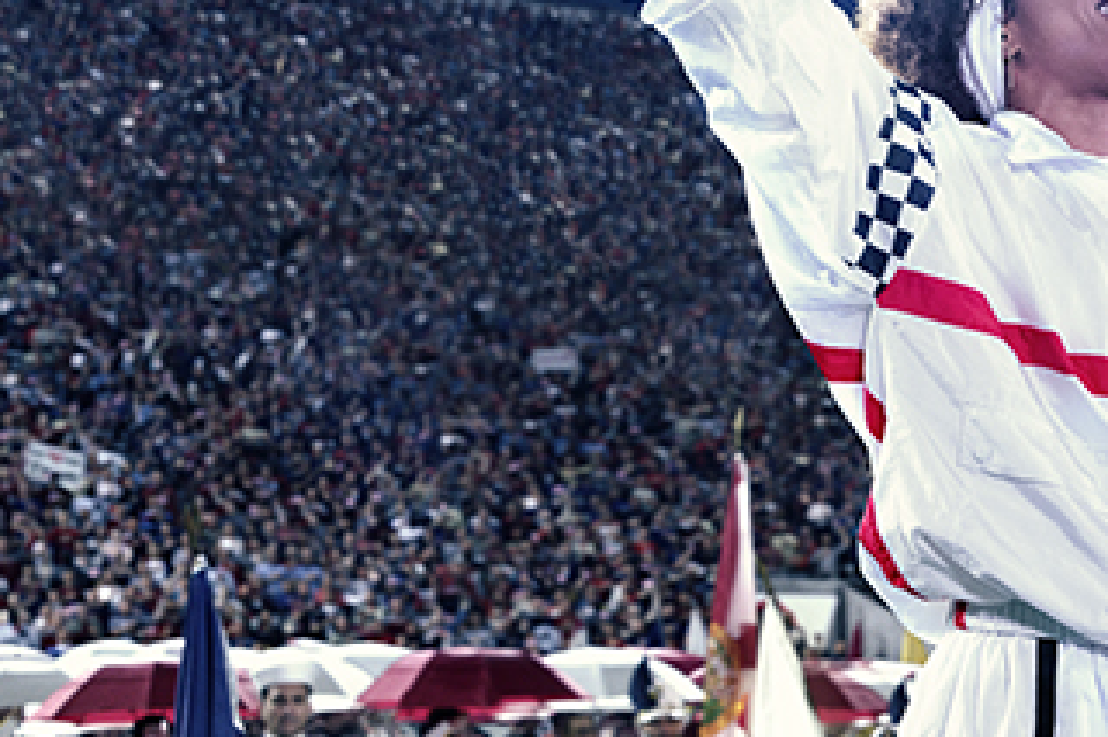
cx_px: 1001
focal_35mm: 80
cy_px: 334
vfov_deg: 17.1
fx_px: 2450
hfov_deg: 24.7
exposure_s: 1/400
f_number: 4.5
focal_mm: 43.9
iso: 3200
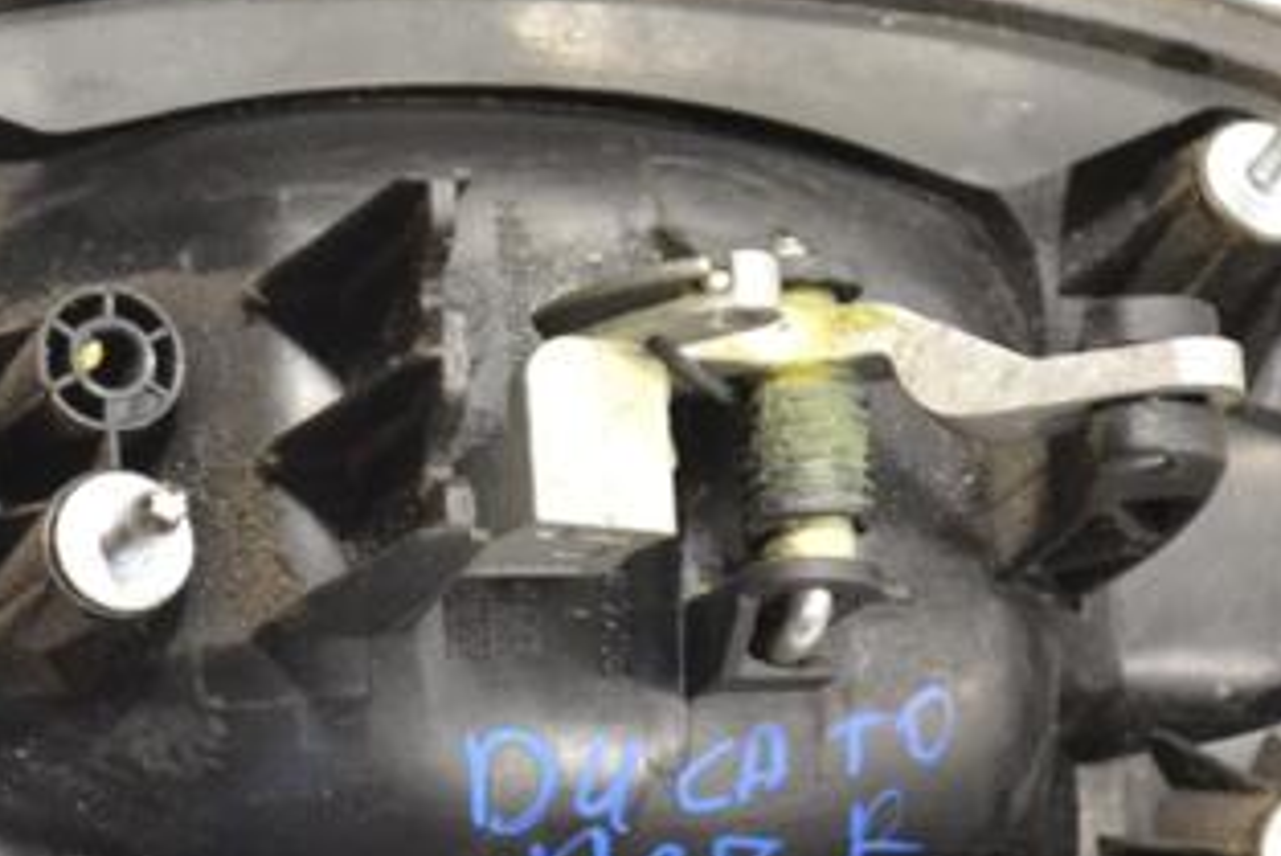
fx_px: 5623
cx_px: 553
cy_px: 561
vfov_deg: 8.7
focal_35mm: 158
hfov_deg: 13.0
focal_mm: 55
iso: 3200
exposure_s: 1/200
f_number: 7.1
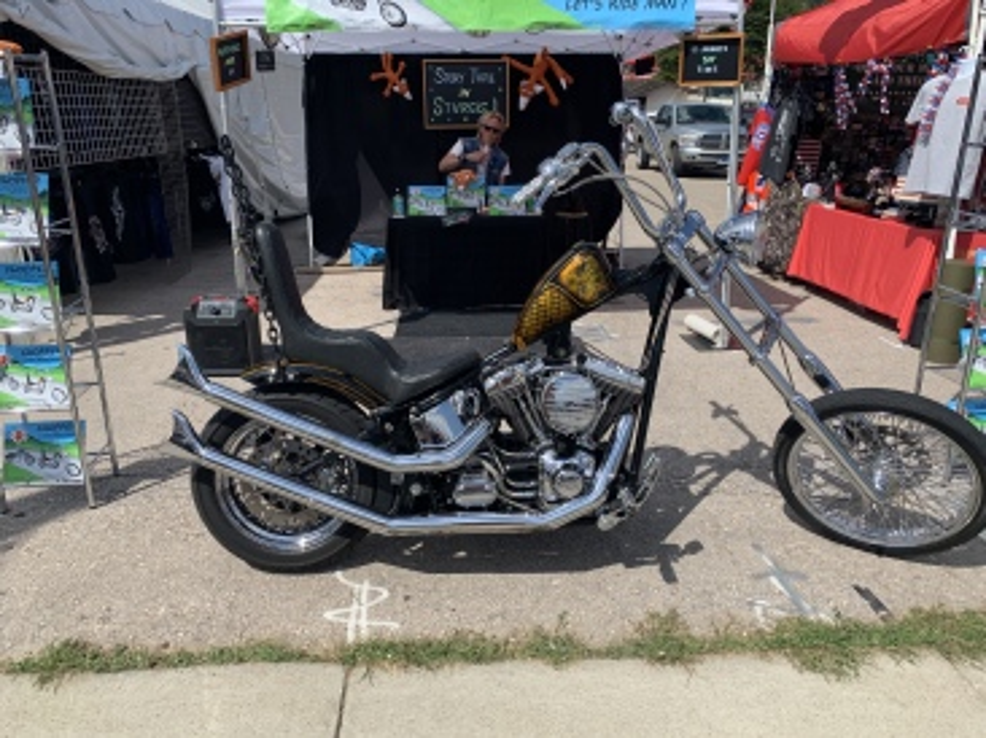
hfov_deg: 67.3
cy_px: 369
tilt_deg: -18.1
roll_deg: +1.5
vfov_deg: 53.0
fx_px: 740
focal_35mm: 26
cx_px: 493
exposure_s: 1/2611
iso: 25
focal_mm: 4.25
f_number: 1.8
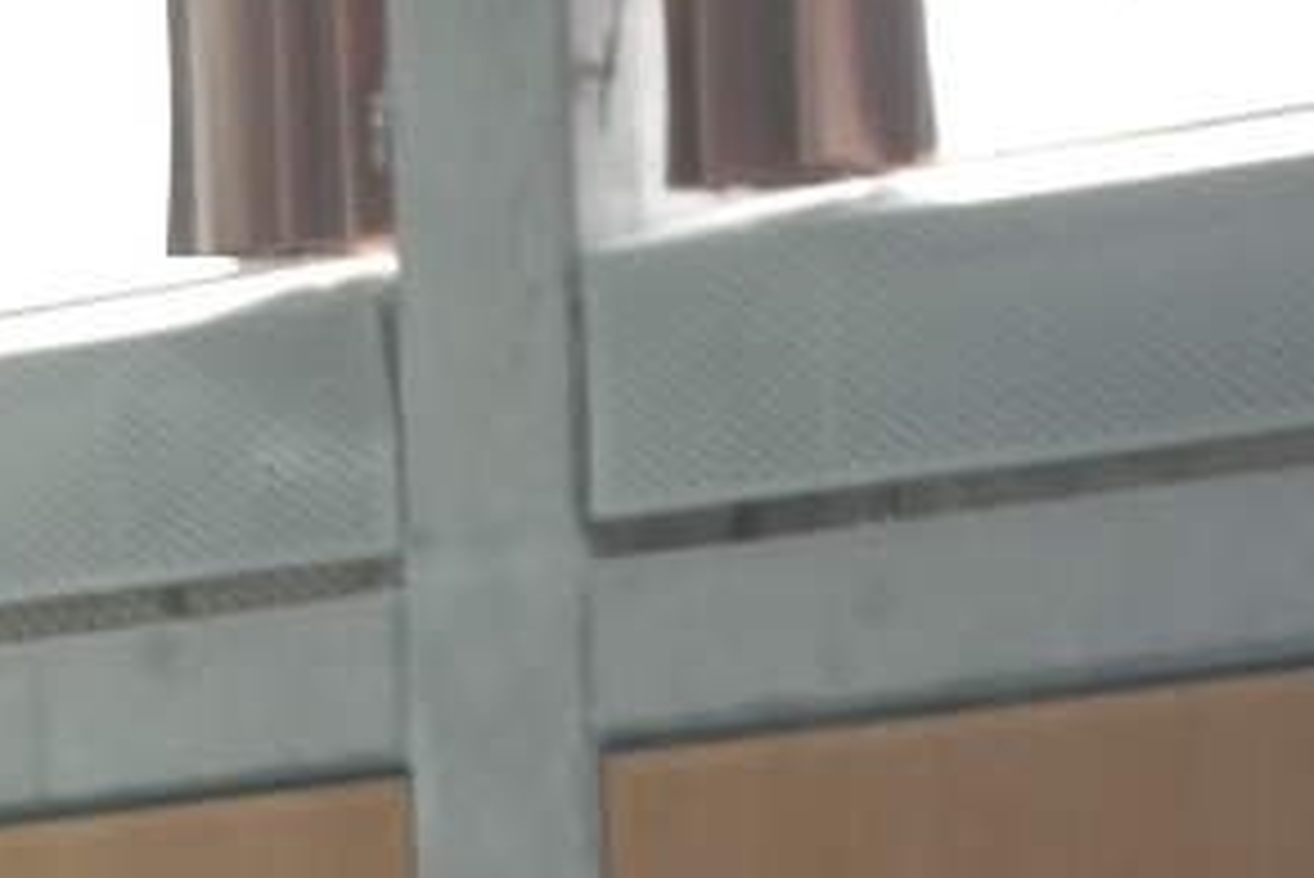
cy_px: 2382
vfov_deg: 3.2
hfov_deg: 4.8
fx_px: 15410
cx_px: -1418
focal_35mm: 422
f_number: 4
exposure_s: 1/80
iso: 400
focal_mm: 50
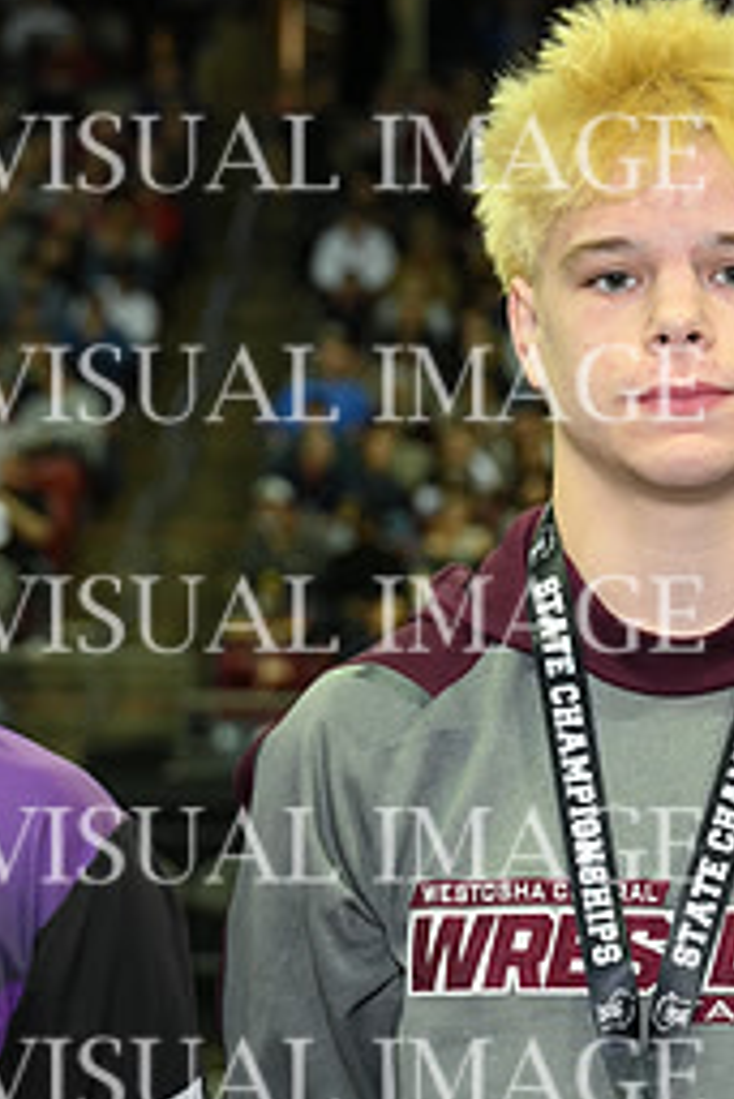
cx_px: 710
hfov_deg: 8.9
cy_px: 730
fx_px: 4677
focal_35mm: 153
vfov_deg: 13.4
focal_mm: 45
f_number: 3.2
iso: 1000
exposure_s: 1/200
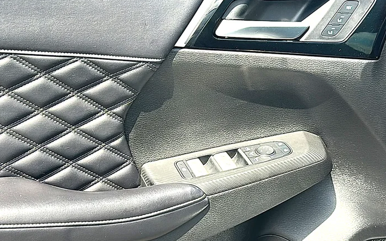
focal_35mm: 49
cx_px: 193
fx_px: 515
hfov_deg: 41.1
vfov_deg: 26.3
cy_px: 116
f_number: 1.78
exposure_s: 1/631
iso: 100
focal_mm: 6.86
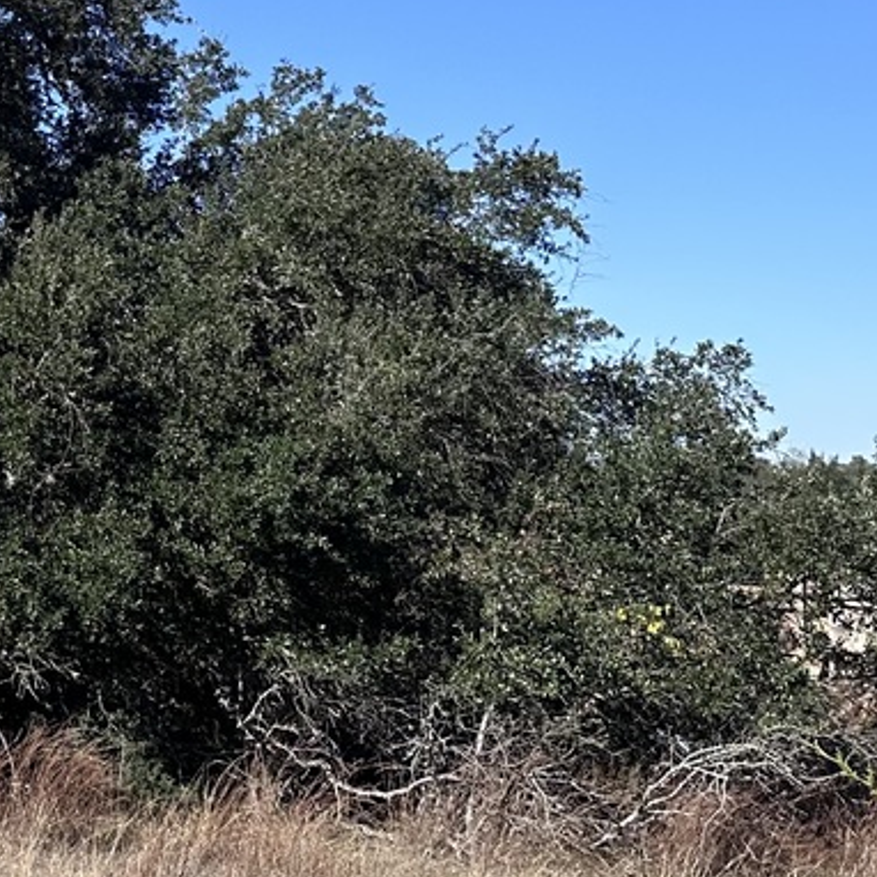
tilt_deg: +6.6
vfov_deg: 21.3
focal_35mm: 80
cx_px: -546
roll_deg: -1.8
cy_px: 145
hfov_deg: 18.4
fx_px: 2293
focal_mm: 6.86
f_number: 1.78
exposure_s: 1/3717
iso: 80
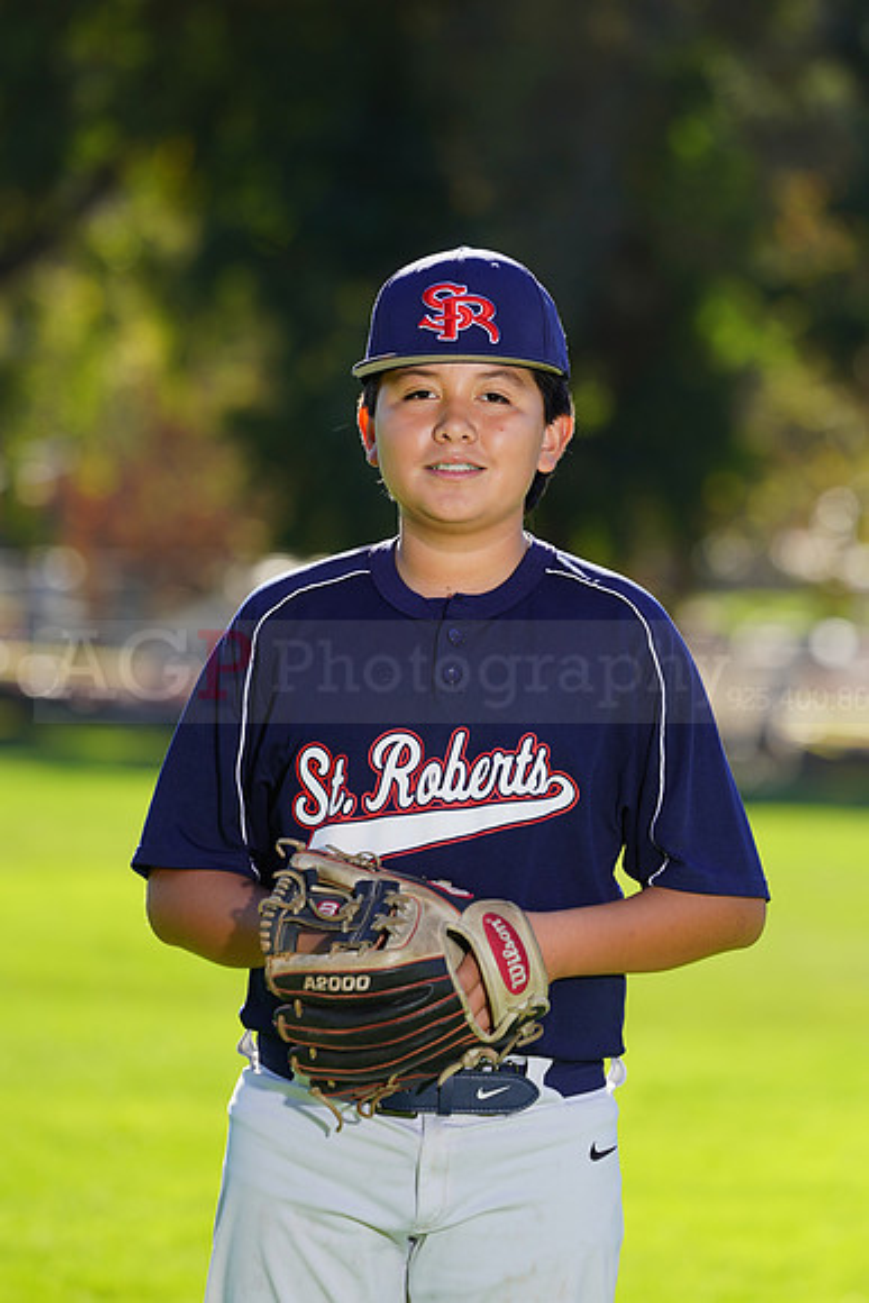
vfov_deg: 7.6
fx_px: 9806
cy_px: 652
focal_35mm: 271
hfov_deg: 5.1
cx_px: 434
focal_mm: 271
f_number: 6.3
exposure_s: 1/250
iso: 100
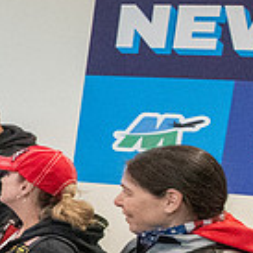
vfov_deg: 21.0
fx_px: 678
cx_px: -392
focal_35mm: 82
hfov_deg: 13.5
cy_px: 188
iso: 10000
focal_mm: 15
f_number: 4.5
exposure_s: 1/200
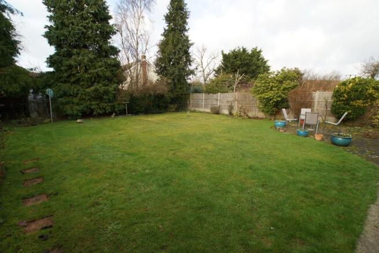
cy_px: 126
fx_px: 174
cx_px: 190
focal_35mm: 16
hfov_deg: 95.0
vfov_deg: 72.1
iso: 100
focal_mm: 11
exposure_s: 1/100
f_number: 5.6
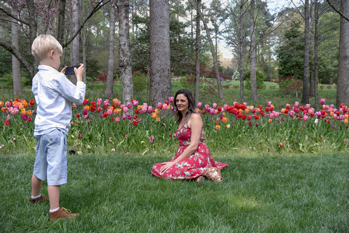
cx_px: 174
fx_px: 329
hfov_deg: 55.8
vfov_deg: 38.9
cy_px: 116
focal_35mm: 34
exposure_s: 1/100
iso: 100
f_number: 5.6
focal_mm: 23
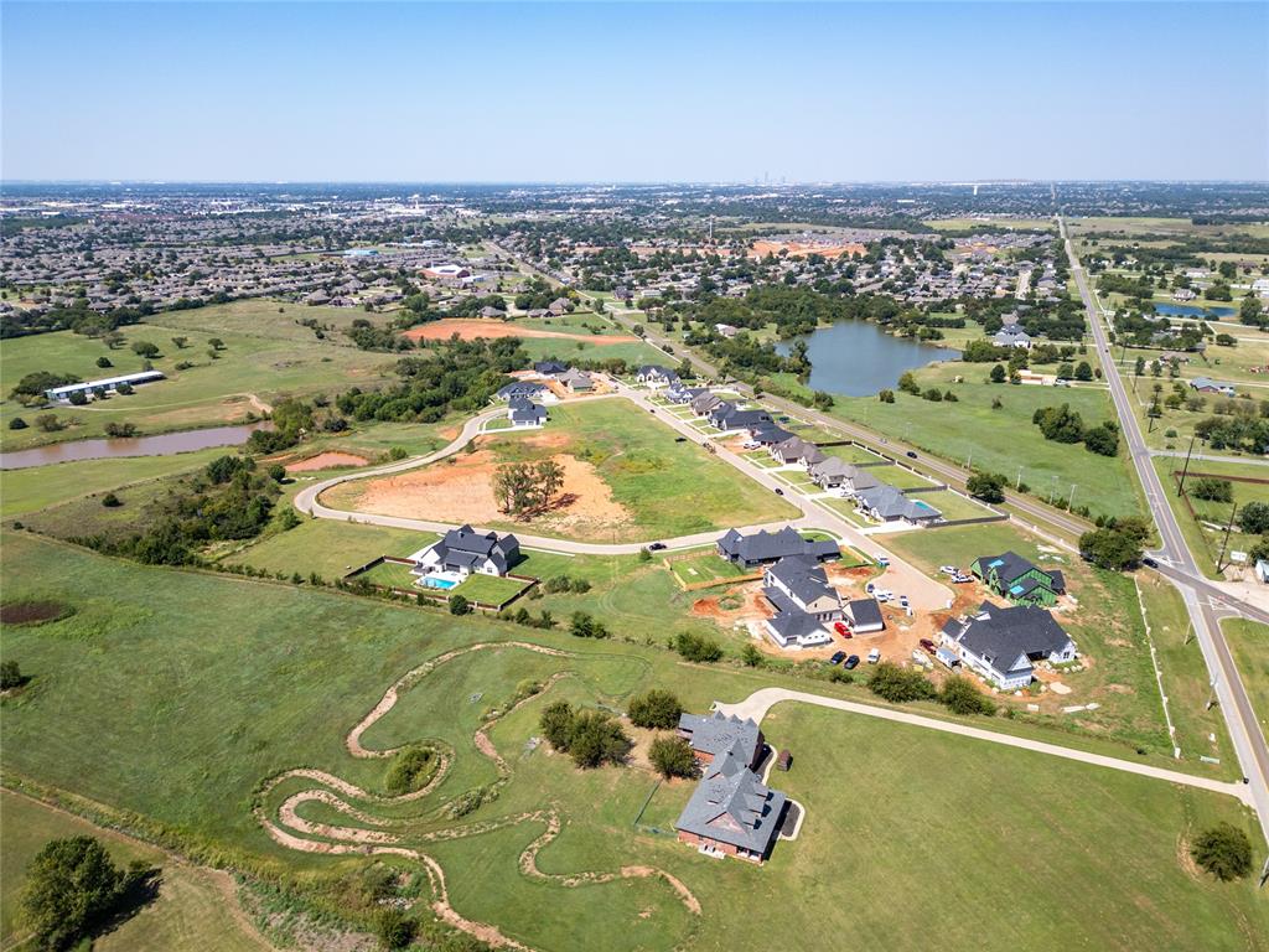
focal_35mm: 24
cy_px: 476
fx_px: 880
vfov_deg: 56.8
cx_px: 634
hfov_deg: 71.6
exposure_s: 1/2500
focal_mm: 6.72
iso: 100
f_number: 1.7
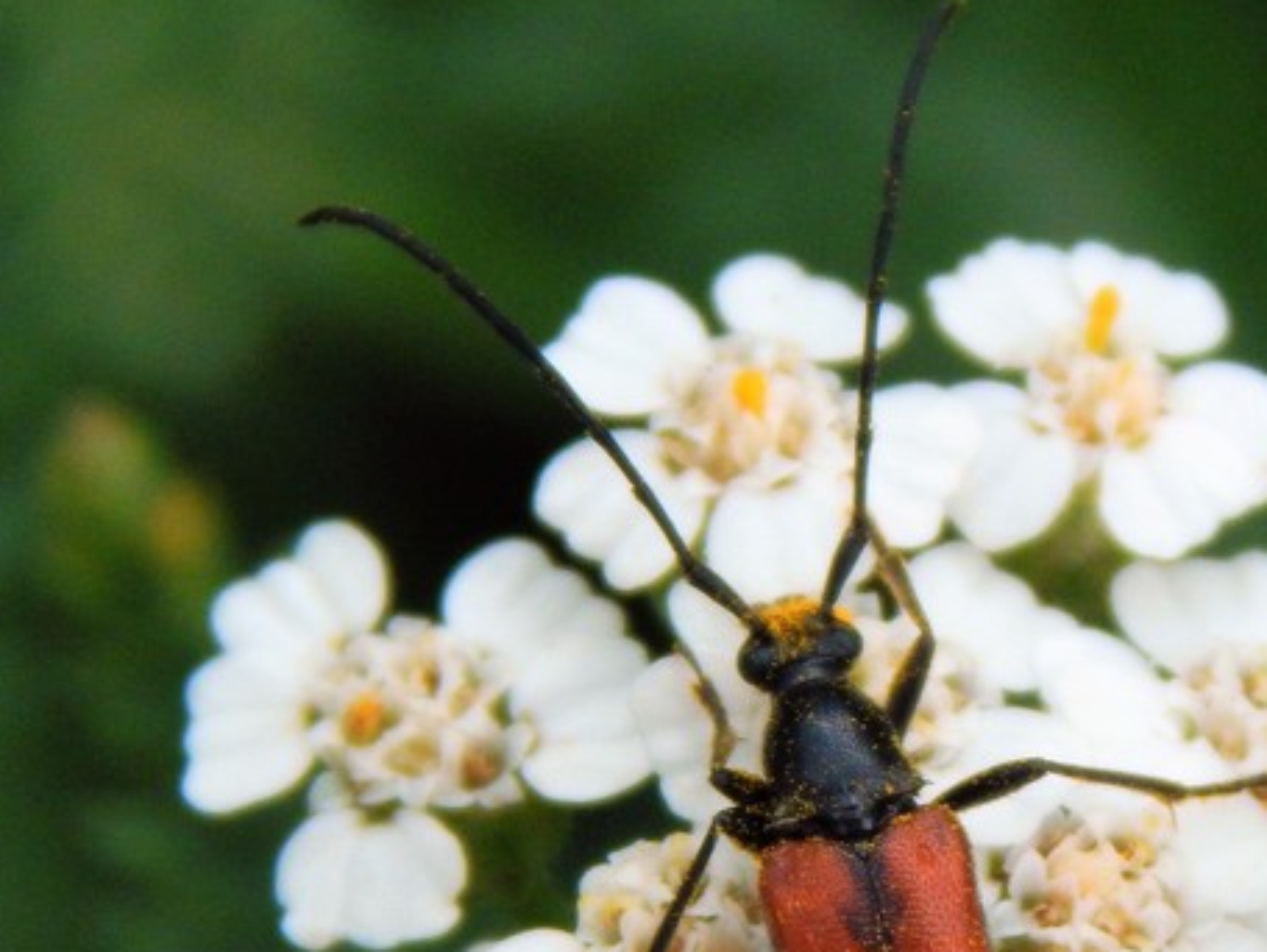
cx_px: 923
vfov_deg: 4.4
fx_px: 12491
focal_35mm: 341
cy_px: 793
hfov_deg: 5.8
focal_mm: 32.8
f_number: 5.3
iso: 250
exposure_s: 1/250
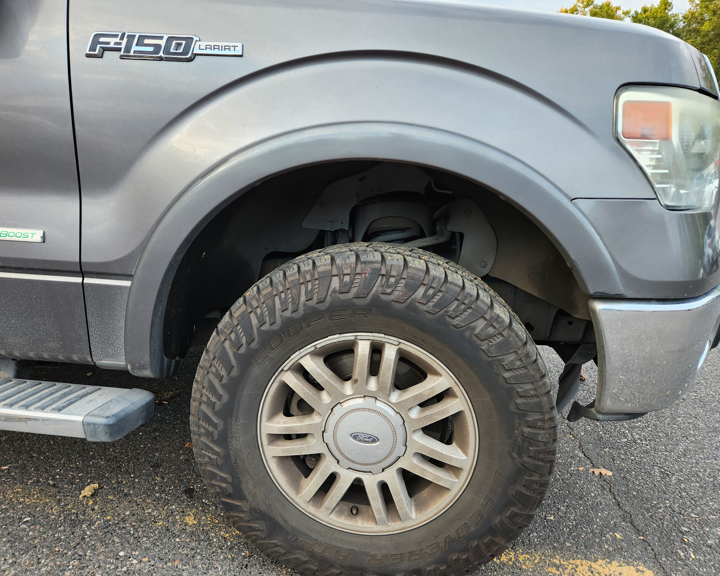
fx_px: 511
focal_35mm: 24
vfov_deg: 58.8
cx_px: 337
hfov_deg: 70.2
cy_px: 288
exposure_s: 1/180
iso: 100
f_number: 1.8
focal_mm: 5.4
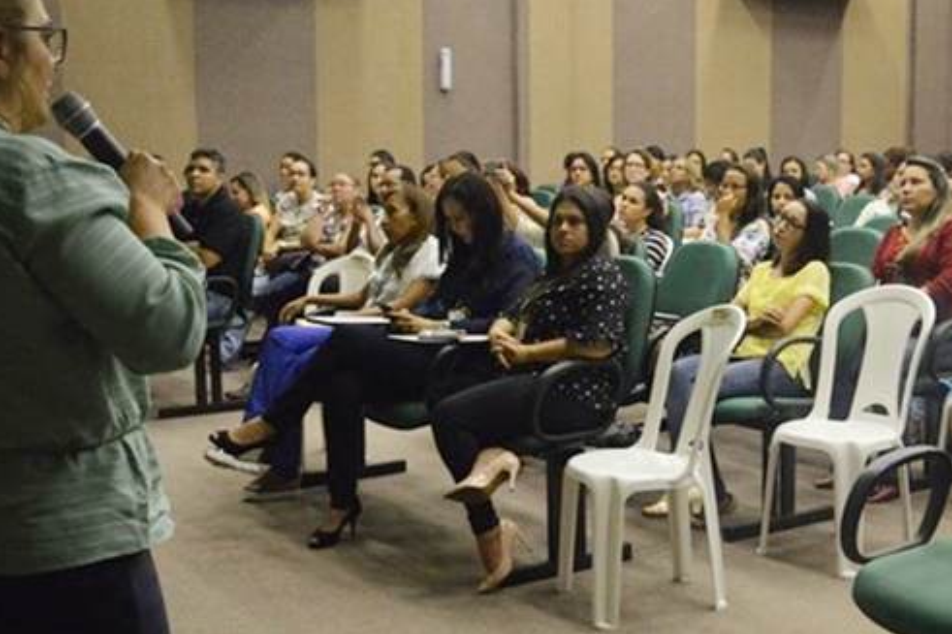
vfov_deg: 27.0
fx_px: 1322
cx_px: 655
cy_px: 336
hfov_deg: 39.0
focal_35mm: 50
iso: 3200
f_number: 3.5
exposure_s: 1/200
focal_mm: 18
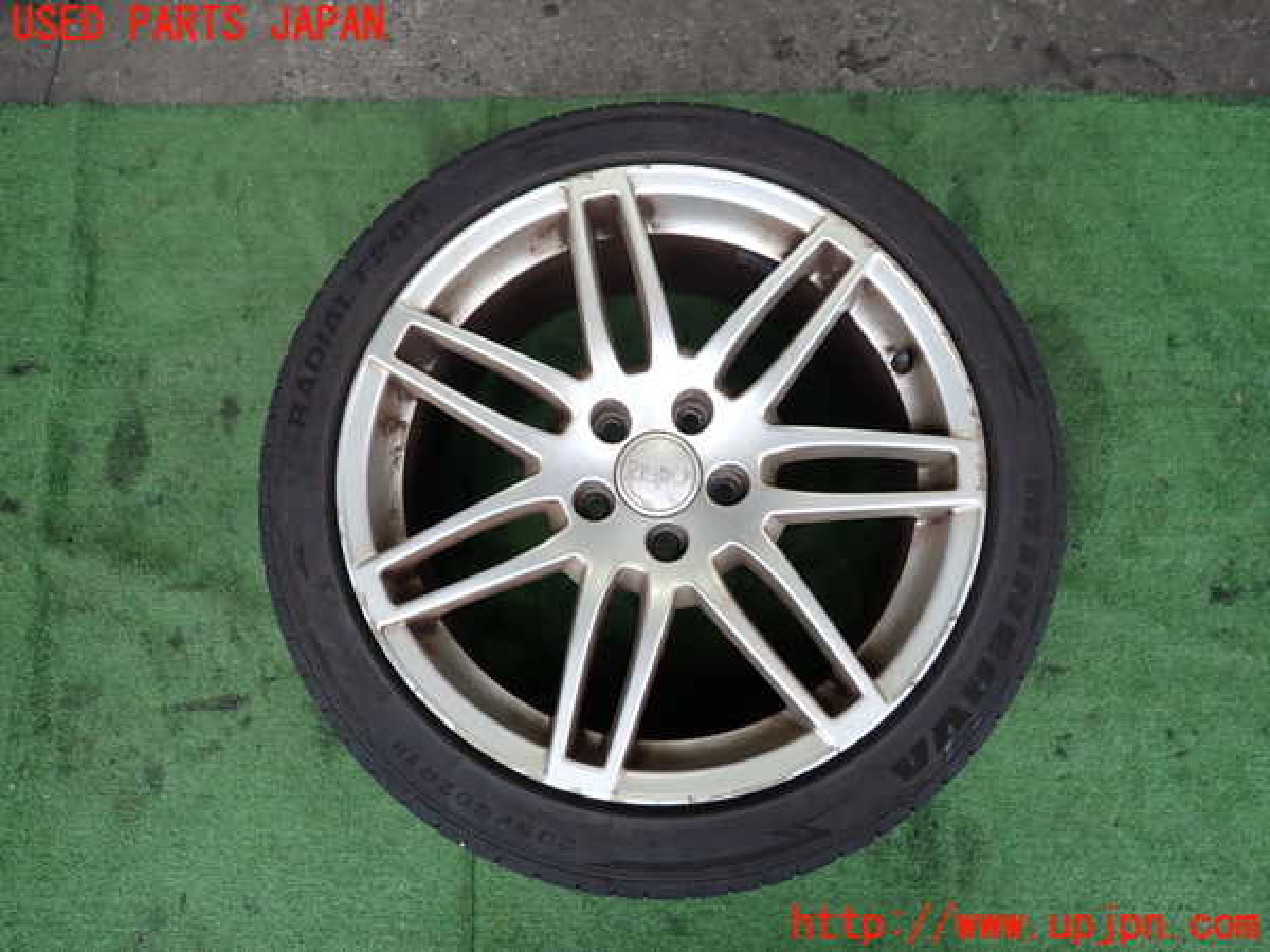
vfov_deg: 54.9
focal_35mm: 25
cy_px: 476
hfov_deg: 69.4
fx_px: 917
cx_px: 635
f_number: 2
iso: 200
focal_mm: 4.5
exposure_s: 1/125
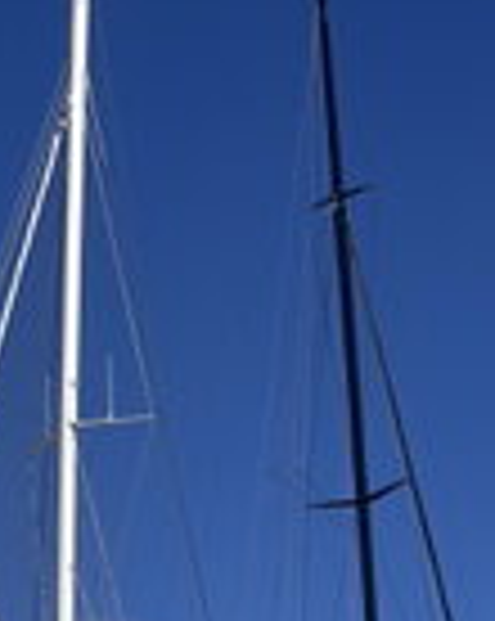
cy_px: 706
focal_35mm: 136
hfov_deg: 11.3
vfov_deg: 13.8
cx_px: 68
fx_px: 2496
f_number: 1.78
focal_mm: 6.86
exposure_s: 1/7634
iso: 64
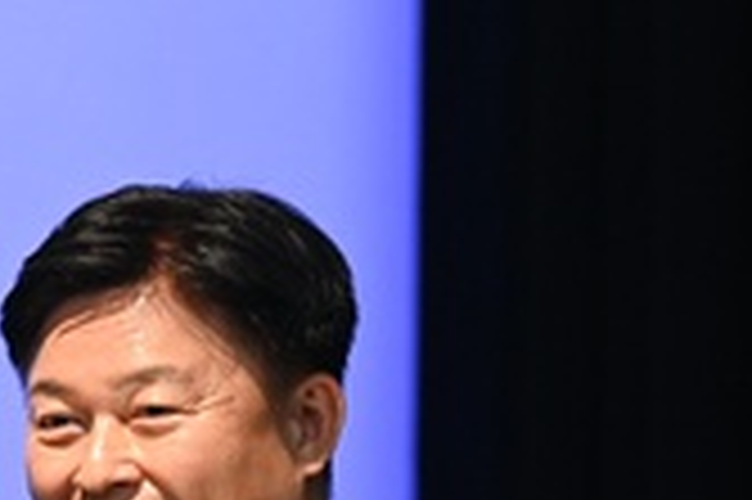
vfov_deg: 3.1
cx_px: -315
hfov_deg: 4.6
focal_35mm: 445
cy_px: 457
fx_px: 9286
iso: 3200
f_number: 2.8
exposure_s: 1/125
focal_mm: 100
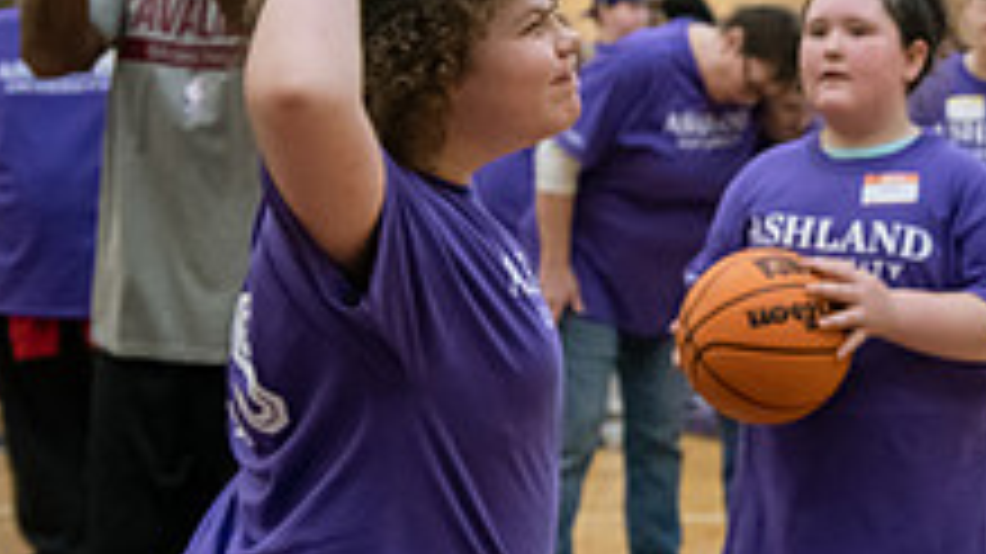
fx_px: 2901
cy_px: 209
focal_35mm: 111
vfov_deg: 10.9
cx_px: 1130
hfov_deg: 18.4
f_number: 3.5
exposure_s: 1/200
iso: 2500
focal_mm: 40
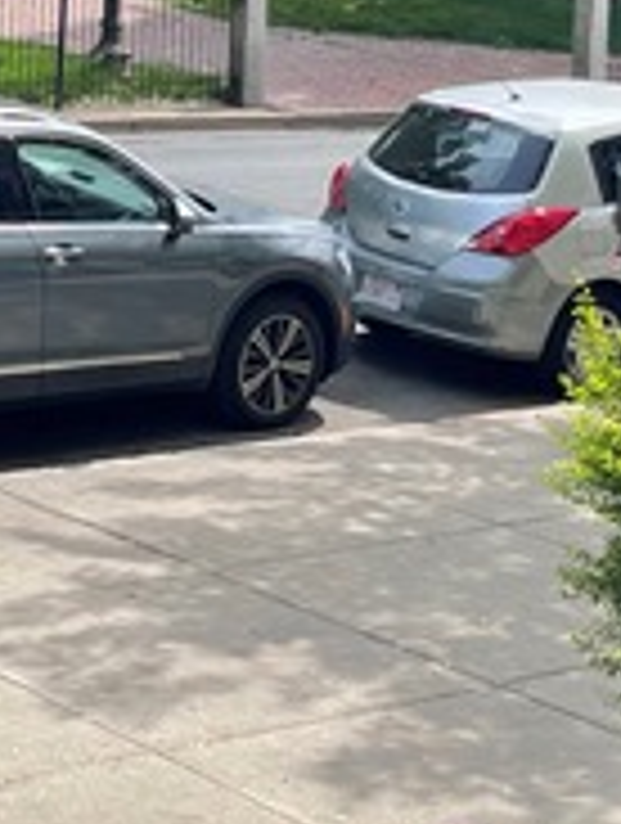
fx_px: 2622
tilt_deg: -1.6
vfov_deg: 17.3
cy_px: -68
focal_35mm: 110
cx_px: -160
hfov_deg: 13.1
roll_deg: -1.9
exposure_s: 1/1493
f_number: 1.6
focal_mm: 5.1
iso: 32
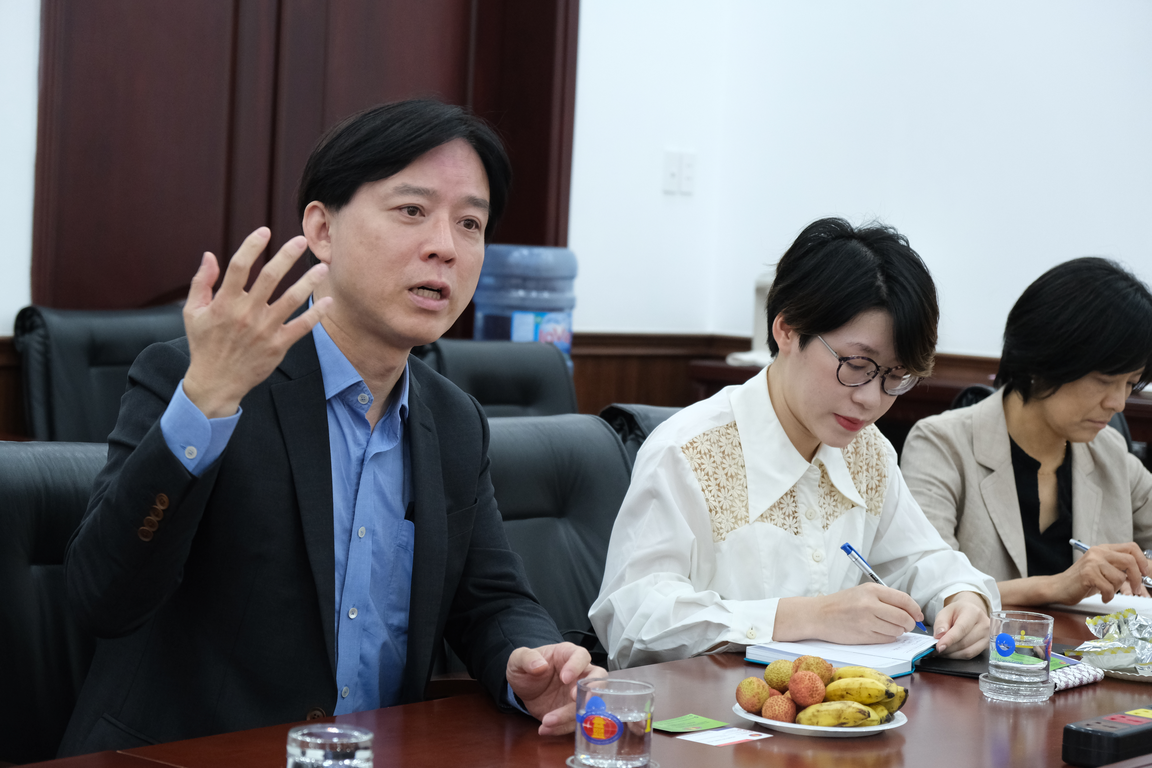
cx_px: 576
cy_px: 384
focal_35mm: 79
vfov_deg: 17.3
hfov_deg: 25.7
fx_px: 2528
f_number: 4.5
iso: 2000
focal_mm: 52.7
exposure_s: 1/80
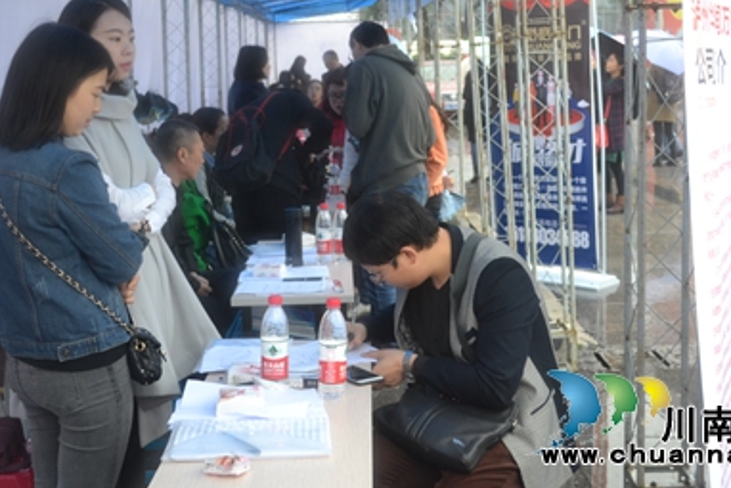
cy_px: 175
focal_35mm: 51
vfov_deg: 26.4
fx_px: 1036
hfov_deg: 38.8
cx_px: 390
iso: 400
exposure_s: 1/100
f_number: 5
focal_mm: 26
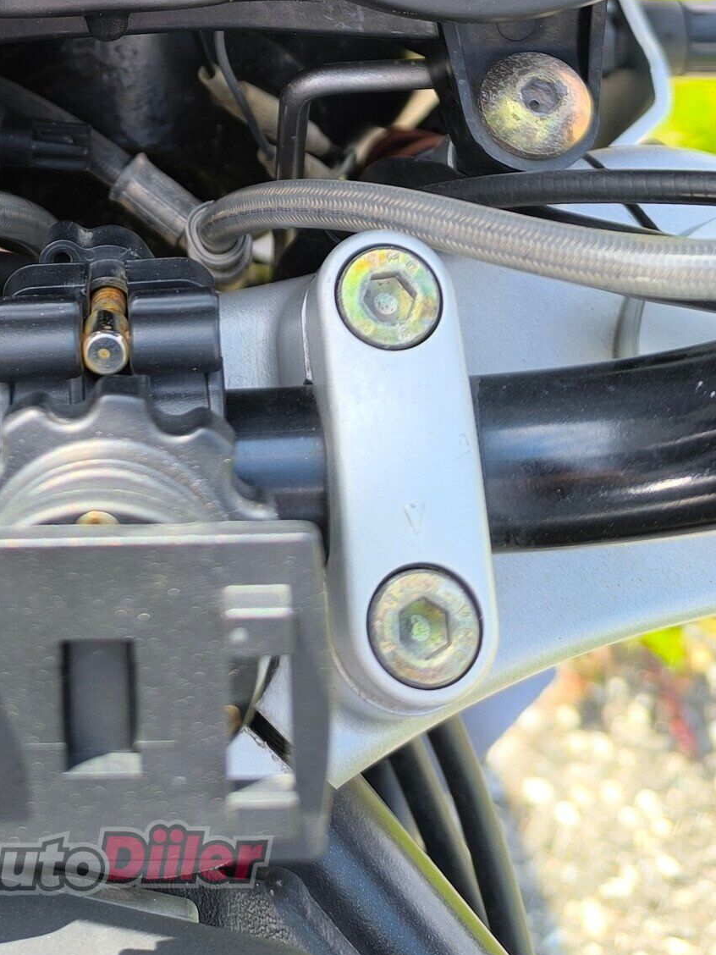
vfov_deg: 31.6
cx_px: 106
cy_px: -120
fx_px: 1462
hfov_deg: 26.8
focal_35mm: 53
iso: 50
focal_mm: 6.14
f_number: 1.65
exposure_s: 1/224
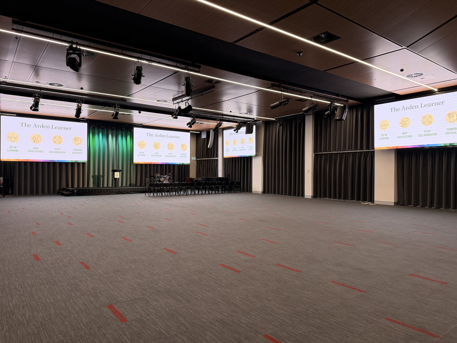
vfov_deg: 56.8
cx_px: 228
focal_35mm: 24
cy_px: 172
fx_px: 317
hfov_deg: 71.6
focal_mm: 6.76
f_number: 1.78
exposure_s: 1/100
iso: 200
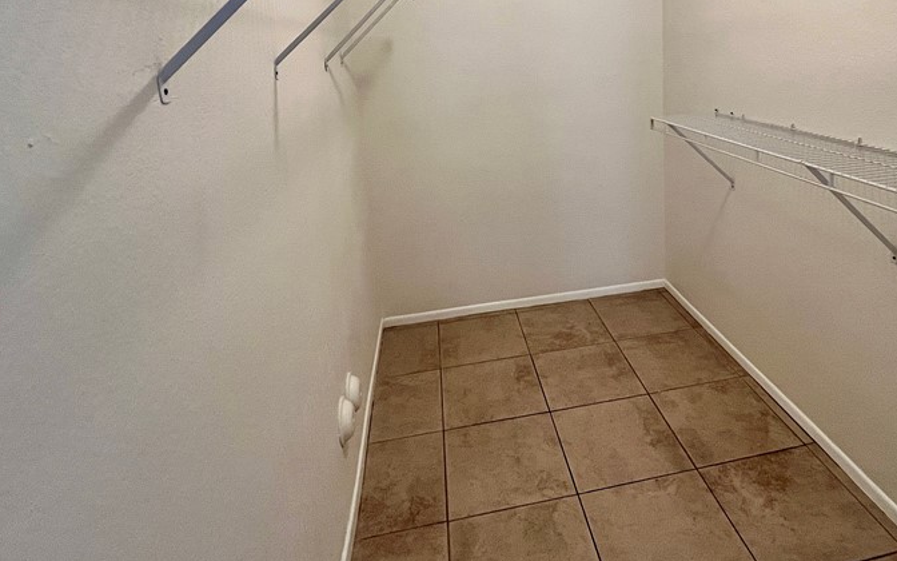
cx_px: 543
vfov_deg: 54.5
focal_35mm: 21
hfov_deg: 81.2
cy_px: 138
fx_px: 513
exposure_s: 1/60
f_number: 1.8
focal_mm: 1.57
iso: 320
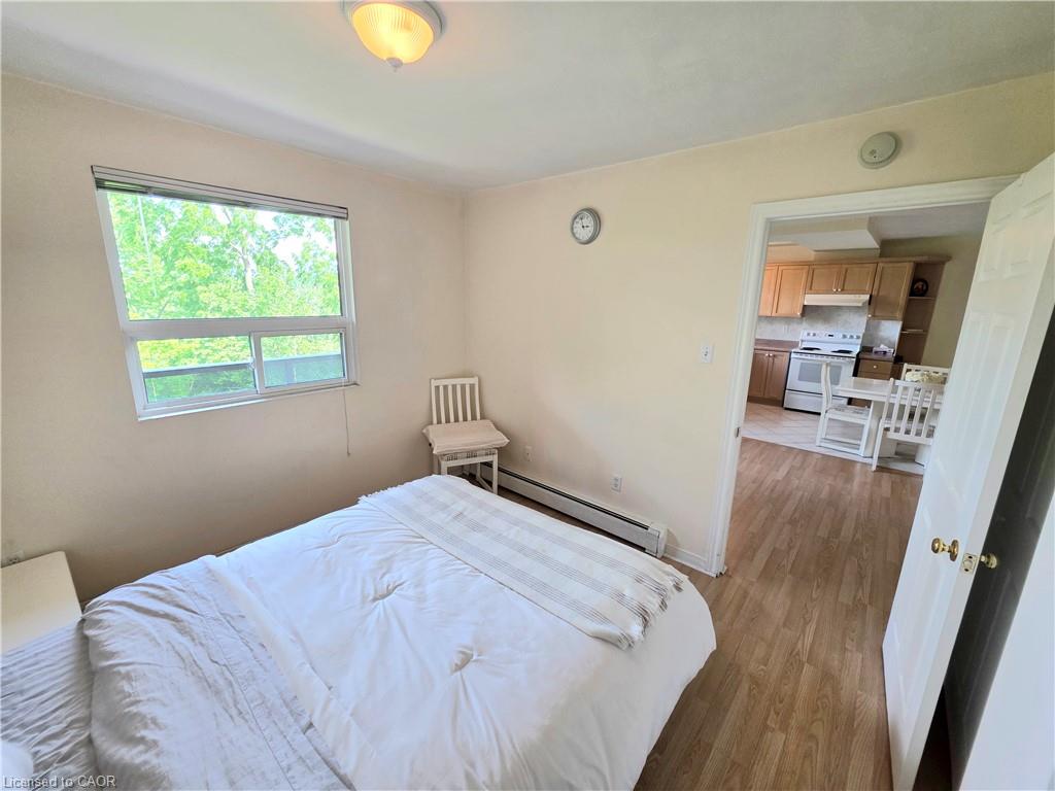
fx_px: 396
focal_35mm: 13
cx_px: 528
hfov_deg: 106.2
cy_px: 396
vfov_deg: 89.9
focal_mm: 2.2
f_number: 1.9
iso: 100
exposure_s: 1/120
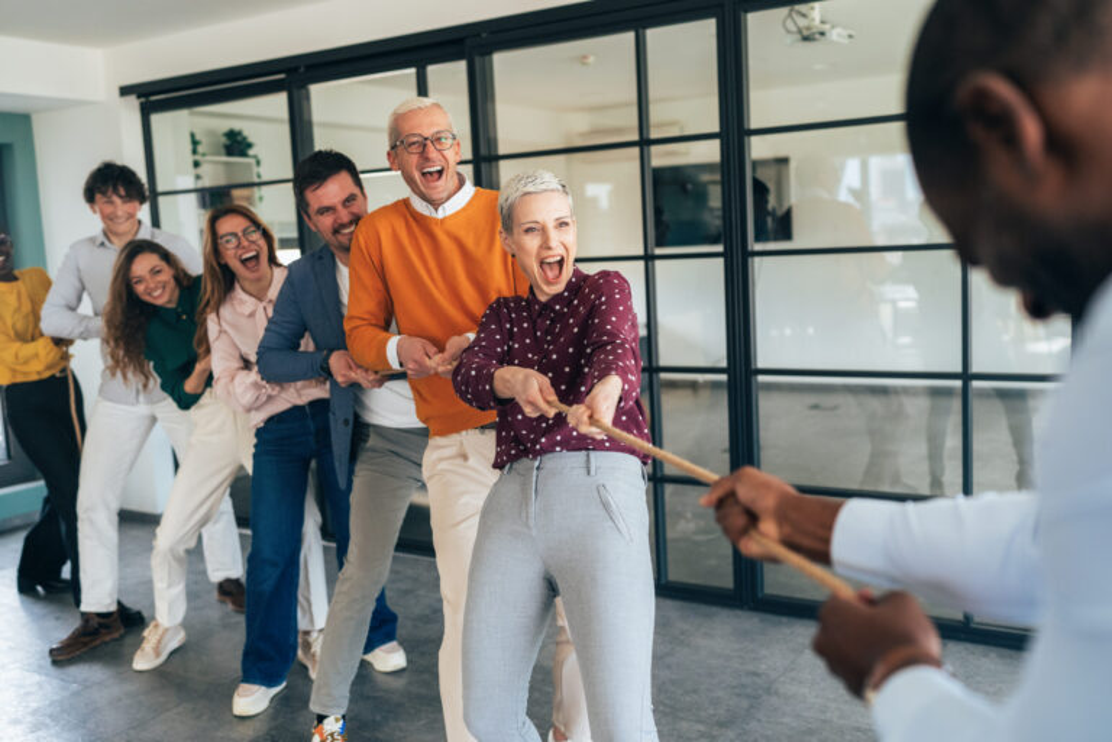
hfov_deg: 54.4
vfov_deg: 37.9
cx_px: 556
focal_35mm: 35
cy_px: 371
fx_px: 1081
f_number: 2.2
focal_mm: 35
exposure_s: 1/500
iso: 640
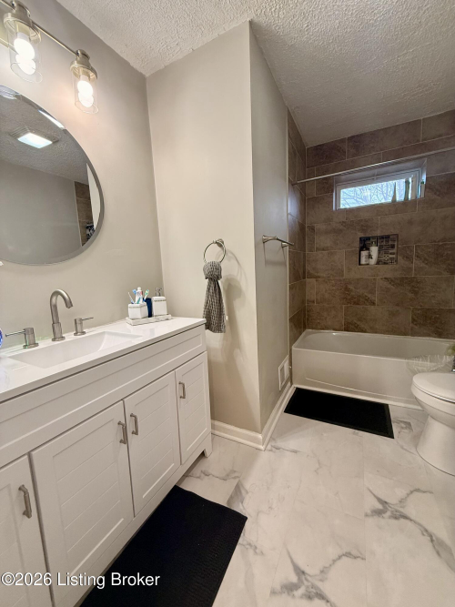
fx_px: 245
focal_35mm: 14
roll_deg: +2.8
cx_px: 228
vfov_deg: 102.1
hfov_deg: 85.7
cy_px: 304
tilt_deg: -6.9
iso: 160
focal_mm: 2.22
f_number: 2.2
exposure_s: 1/120
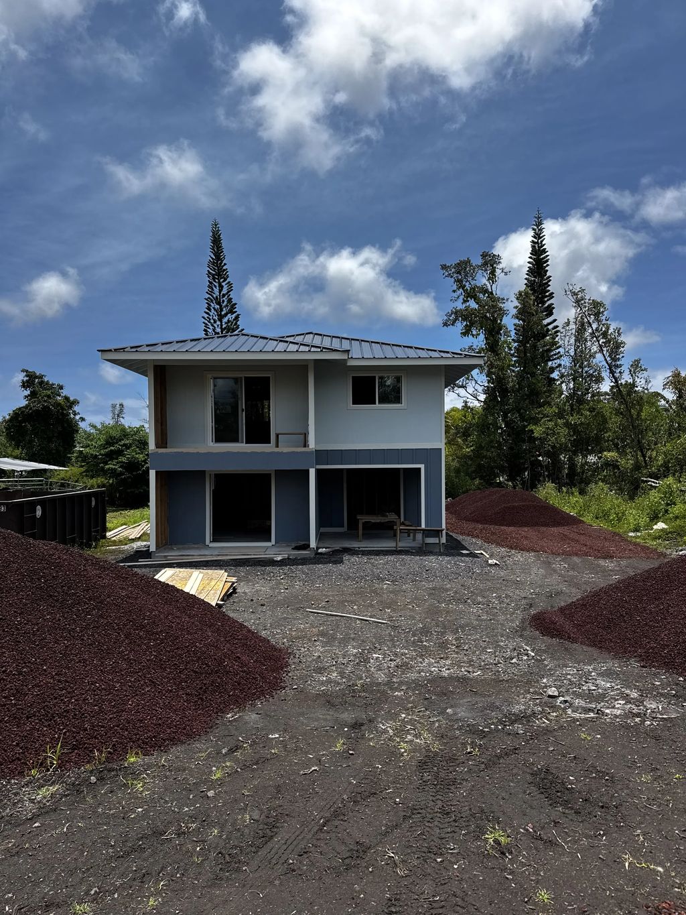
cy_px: 458
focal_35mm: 24
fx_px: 634
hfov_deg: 56.8
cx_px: 343
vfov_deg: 71.6
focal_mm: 6.76
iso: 80
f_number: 1.78
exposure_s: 1/5814
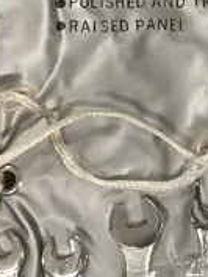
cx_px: 466
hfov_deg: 8.5
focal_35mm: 162
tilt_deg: -81.0
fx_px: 1296
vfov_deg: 11.6
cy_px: -158
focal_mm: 3.99
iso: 160
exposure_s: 1/50
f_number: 1.8
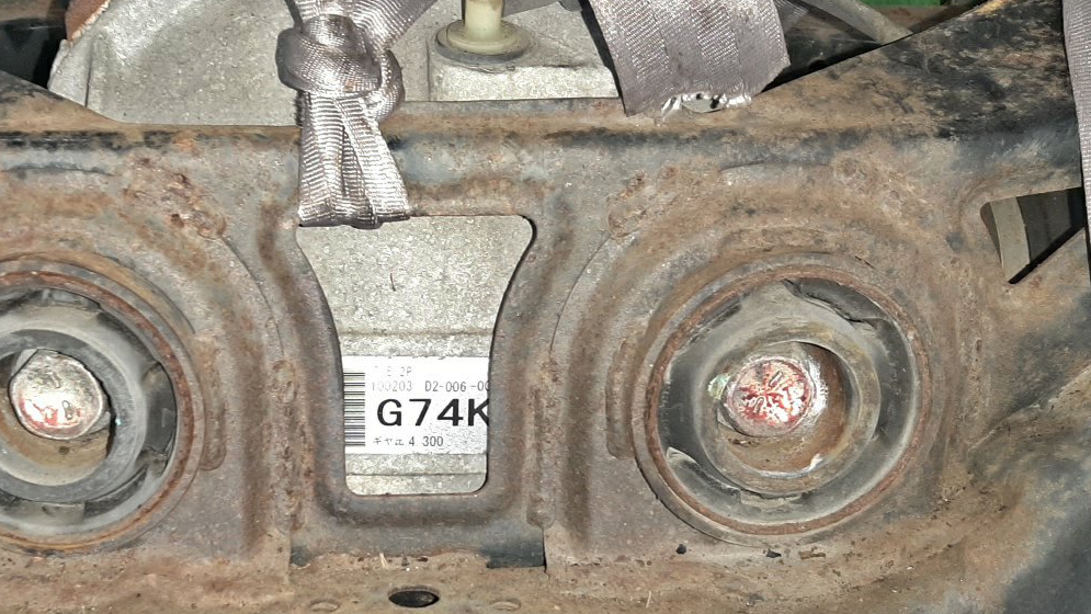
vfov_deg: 28.7
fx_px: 1186
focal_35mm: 41
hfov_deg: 48.8
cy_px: 439
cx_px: 398
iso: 175
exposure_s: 1/25
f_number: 1.7
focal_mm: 3.93
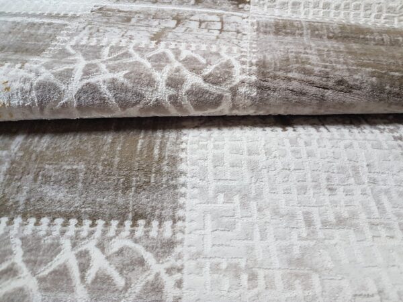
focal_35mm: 26
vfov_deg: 53.1
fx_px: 303
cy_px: 151
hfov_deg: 67.3
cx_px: 202
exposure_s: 1/20
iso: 200
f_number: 1.7
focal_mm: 4.2
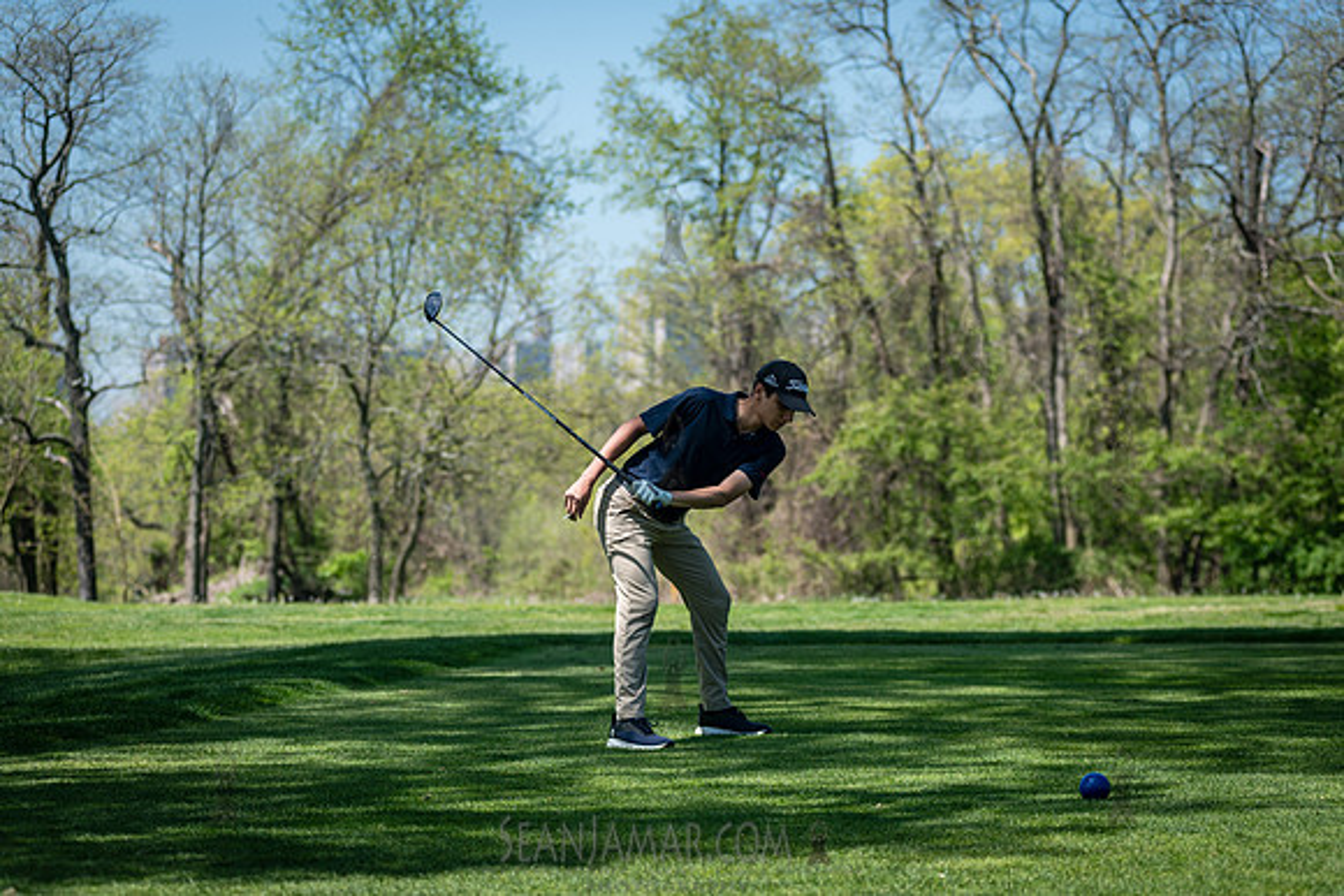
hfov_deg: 21.6
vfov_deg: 14.5
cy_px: 448
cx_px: 663
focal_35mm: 94
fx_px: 3517
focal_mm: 92
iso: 100
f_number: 3.5
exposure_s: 1/640
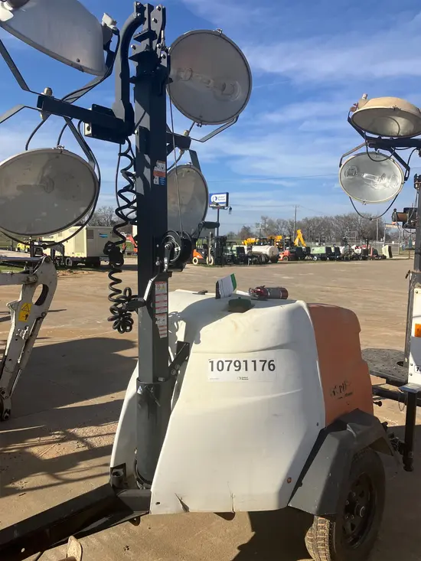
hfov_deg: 49.8
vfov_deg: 63.4
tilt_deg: -4.6
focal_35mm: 28
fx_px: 454
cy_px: 280
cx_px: 210
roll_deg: -1.0
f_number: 1.8
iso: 32
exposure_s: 1/3040
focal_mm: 3.99
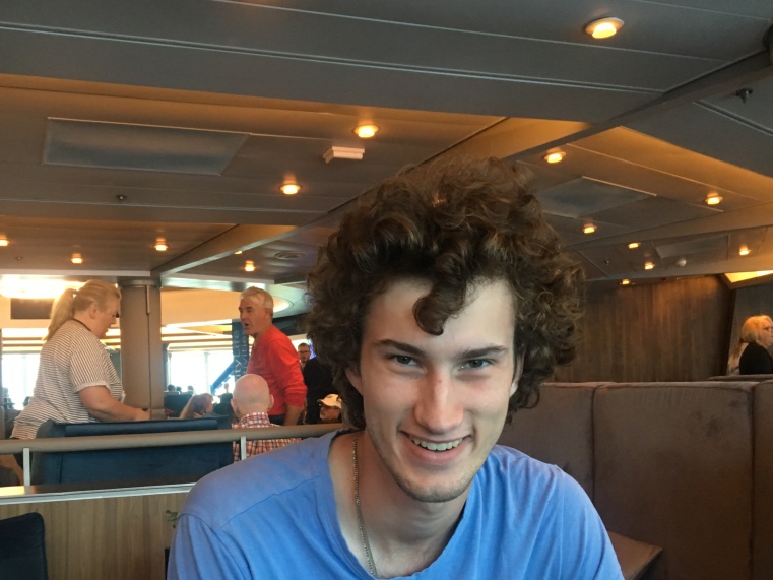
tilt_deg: +0.0
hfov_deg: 47.7
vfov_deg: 36.6
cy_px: 367
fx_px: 871
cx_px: 334
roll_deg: +2.1
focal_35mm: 39
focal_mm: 4.15
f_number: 2.2
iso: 125
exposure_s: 1/30
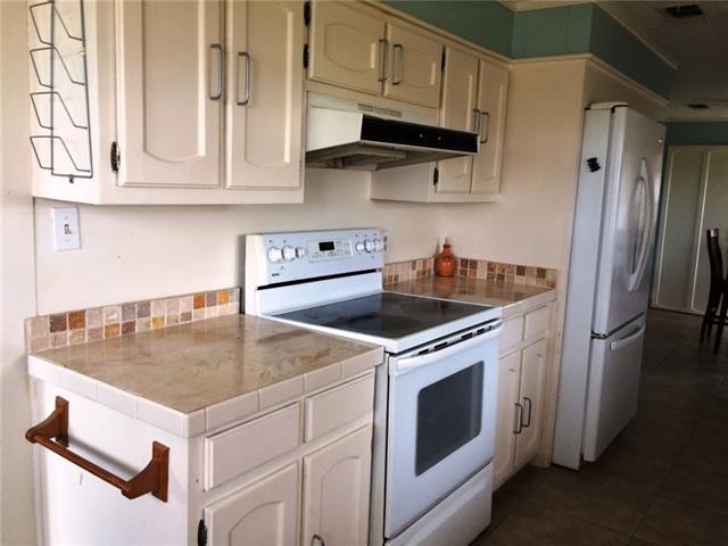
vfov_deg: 48.2
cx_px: 364
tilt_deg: -7.2
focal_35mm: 29
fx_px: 610
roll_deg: -2.1
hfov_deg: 61.7
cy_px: 273
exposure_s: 1/30
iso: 64
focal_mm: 4.15
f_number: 2.2
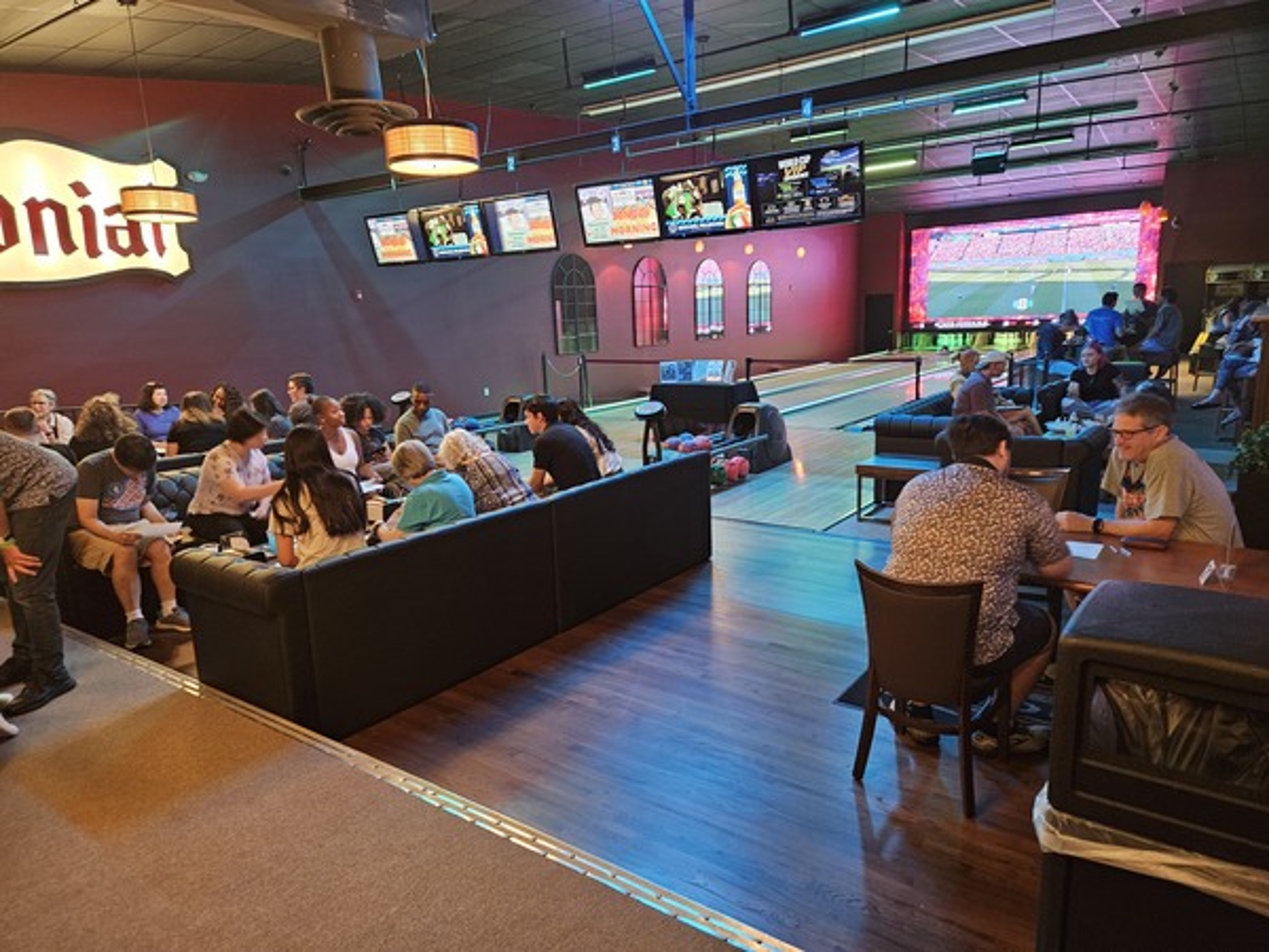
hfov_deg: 73.9
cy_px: 476
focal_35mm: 23
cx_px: 634
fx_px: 843
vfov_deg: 58.9
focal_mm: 5.4
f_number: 1.8
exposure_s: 1/24
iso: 640
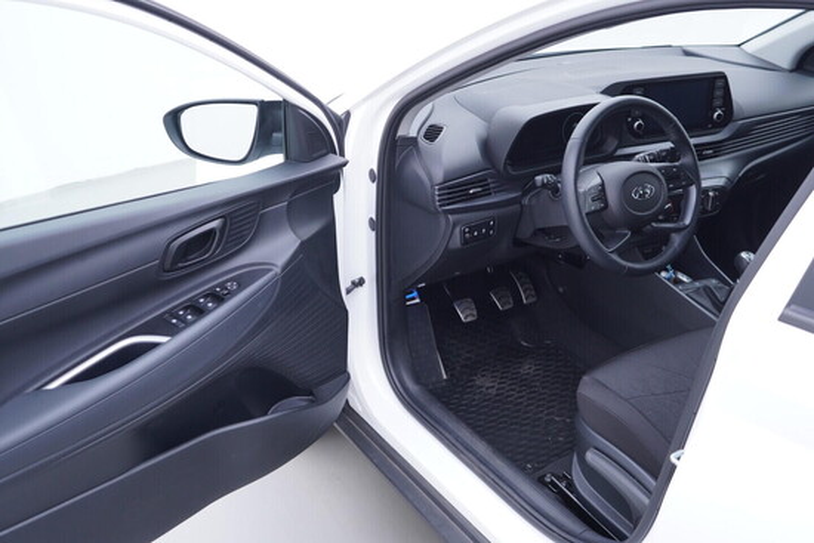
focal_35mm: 36
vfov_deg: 36.9
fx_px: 814
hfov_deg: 53.1
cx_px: 407
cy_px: 272
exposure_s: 1/40
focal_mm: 24
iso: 160
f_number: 2.8
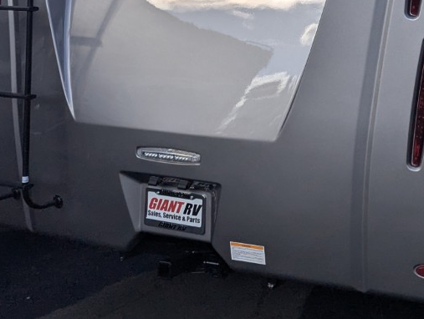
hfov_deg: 28.1
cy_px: -79
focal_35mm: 66
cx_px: 390
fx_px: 810
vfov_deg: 20.6
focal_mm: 6.81
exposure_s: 1/3145
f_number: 1.85
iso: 48
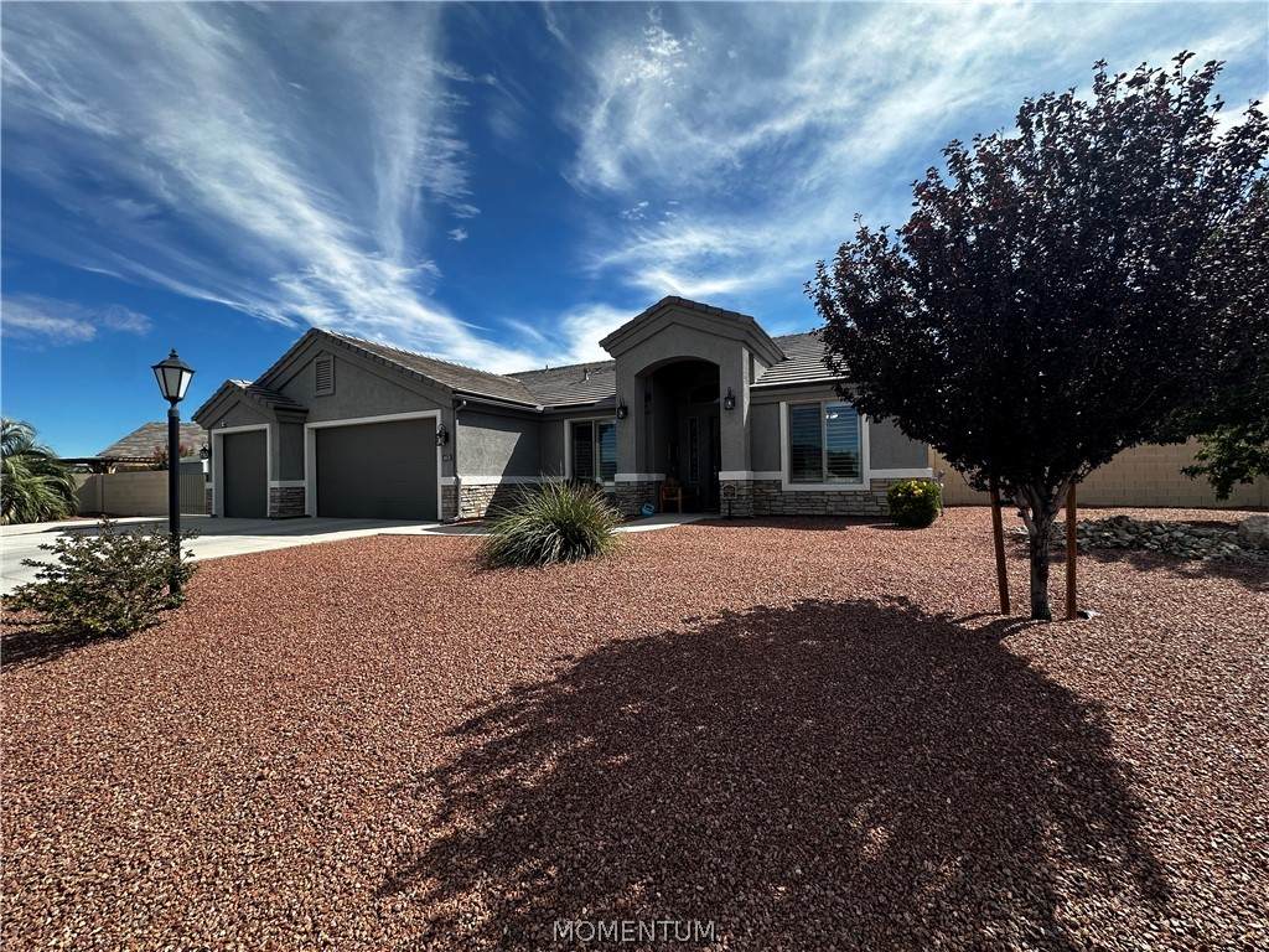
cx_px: 634
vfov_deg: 85.7
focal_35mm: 14
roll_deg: +0.1
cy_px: 476
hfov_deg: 102.1
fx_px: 513
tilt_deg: +1.8
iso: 50
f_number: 2.2
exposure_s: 1/1715
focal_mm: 2.22
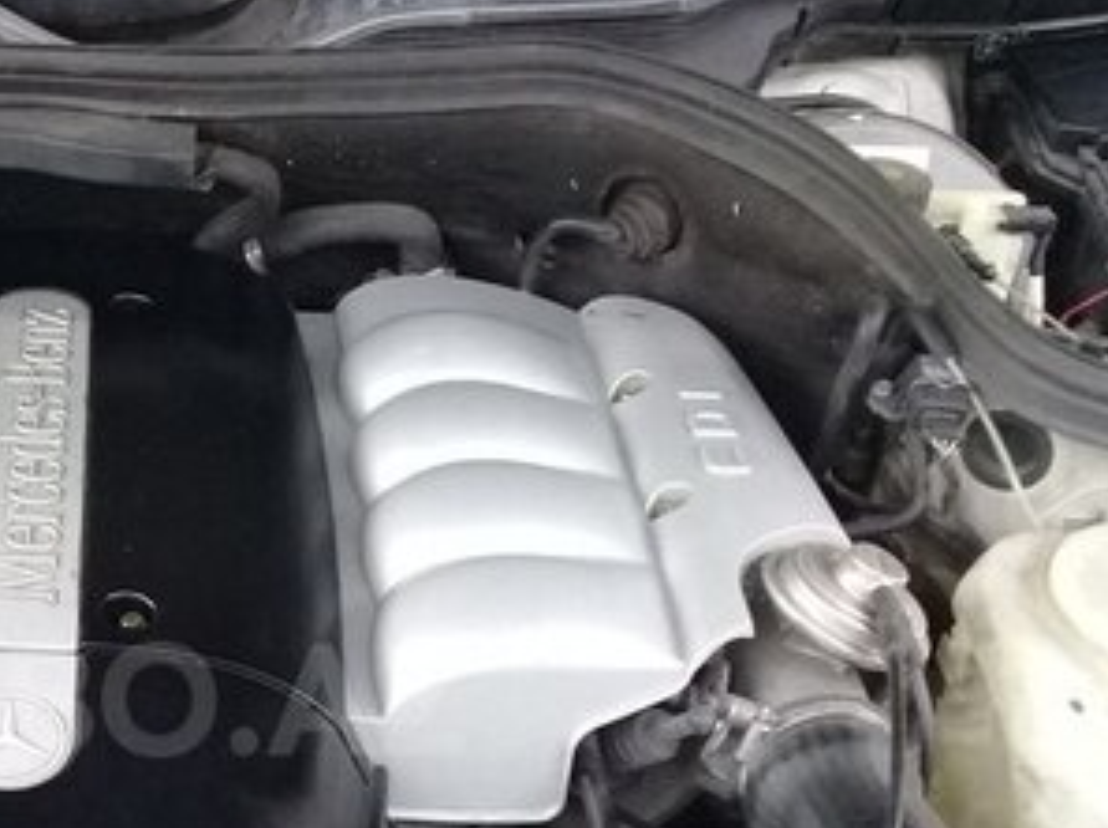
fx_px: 2206
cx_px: 86
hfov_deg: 27.1
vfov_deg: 20.9
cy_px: 699
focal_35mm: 69
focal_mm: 3.3
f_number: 2.2
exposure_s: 1/40
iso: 160
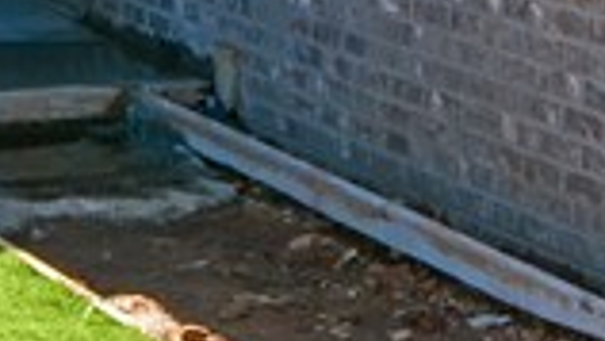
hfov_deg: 9.1
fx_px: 3819
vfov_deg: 5.0
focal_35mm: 238
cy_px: -439
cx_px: 205
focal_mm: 22
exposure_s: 1/200
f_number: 8
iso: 100
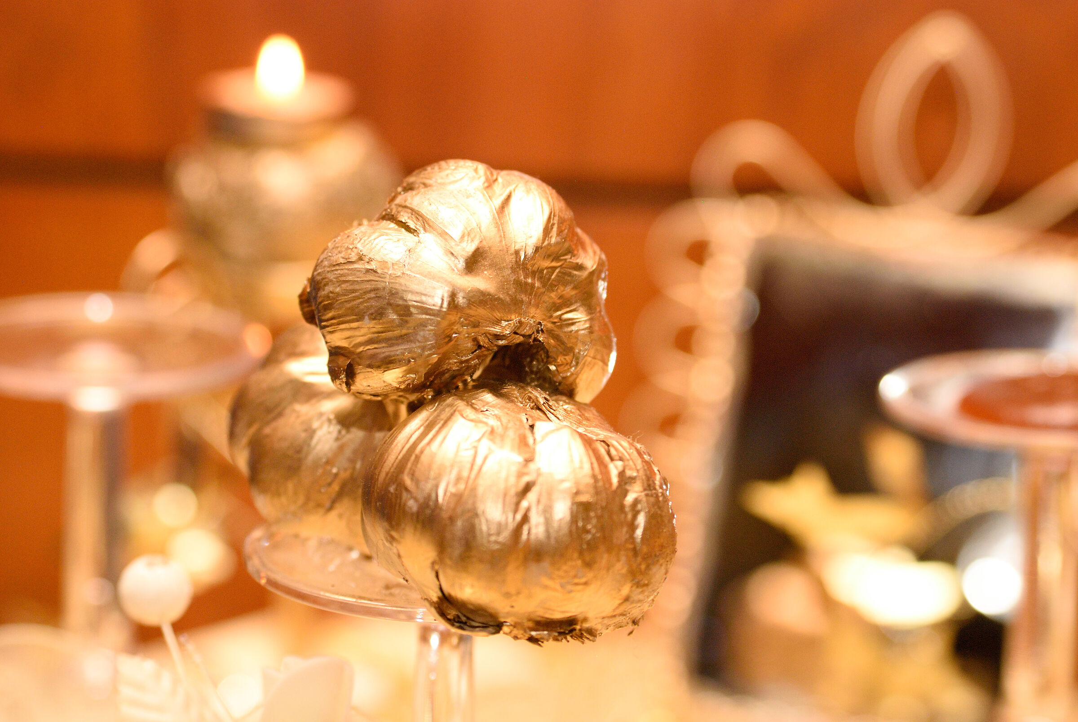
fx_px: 3373
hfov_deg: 18.2
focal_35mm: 112
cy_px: 361
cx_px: 539
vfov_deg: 12.2
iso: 400
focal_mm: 75
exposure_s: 1/60
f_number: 4
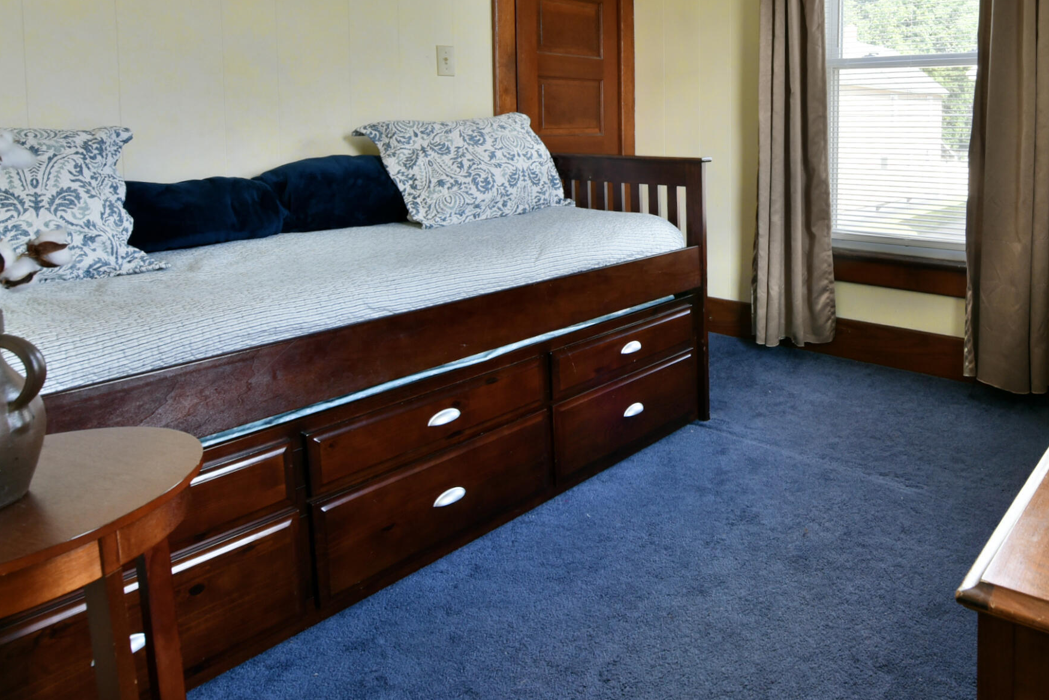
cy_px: 174
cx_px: 767
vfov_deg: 50.9
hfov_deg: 69.6
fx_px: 700
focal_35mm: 24
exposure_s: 1/30
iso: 800
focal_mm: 14
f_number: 10
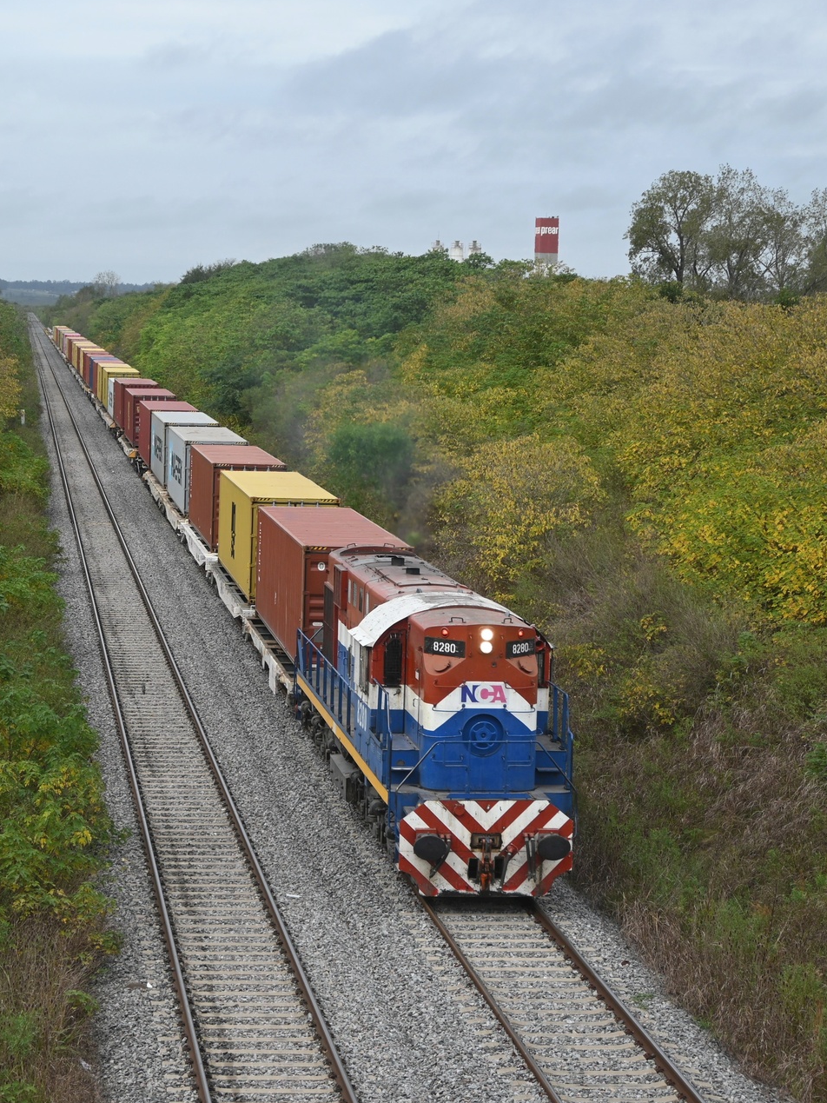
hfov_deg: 18.2
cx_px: 222
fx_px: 2571
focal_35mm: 81
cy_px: 550
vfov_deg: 24.2
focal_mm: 37
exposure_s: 1/200
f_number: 5.3
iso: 100
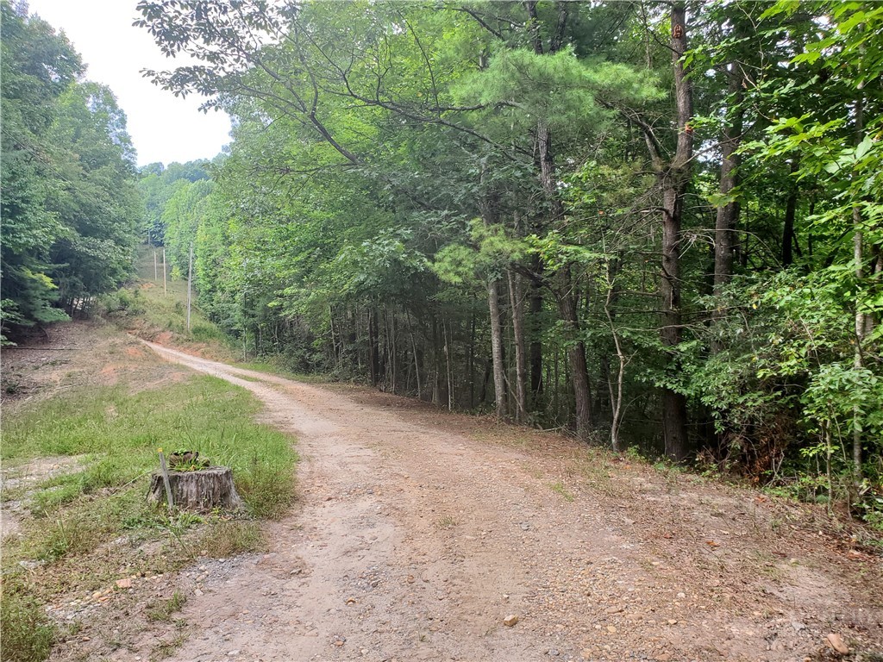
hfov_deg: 67.3
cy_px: 331
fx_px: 663
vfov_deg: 53.1
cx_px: 442
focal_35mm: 26
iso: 50
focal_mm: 4.3
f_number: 2.4
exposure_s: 1/165
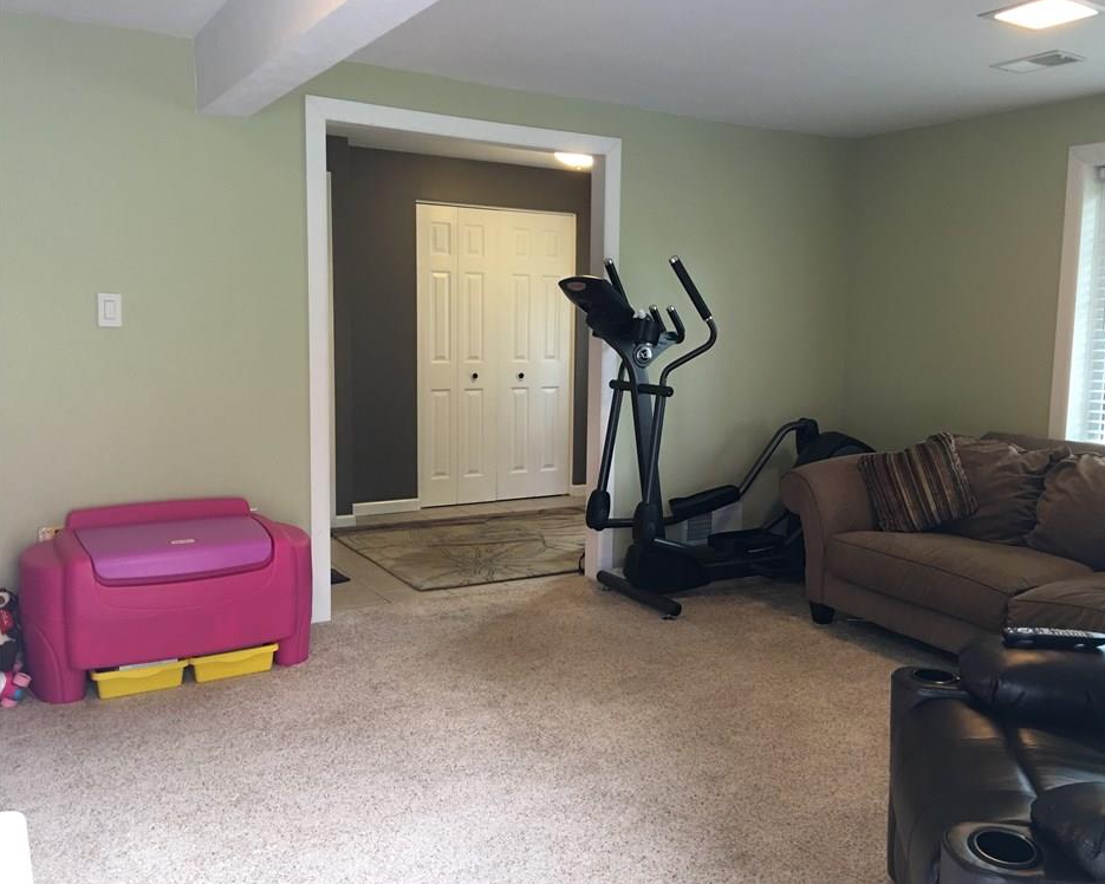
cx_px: 602
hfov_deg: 57.1
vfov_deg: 47.1
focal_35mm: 31
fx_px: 1014
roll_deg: -0.3
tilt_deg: -7.3
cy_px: 444
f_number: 2.2
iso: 64
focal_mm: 4.15
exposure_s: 1/15
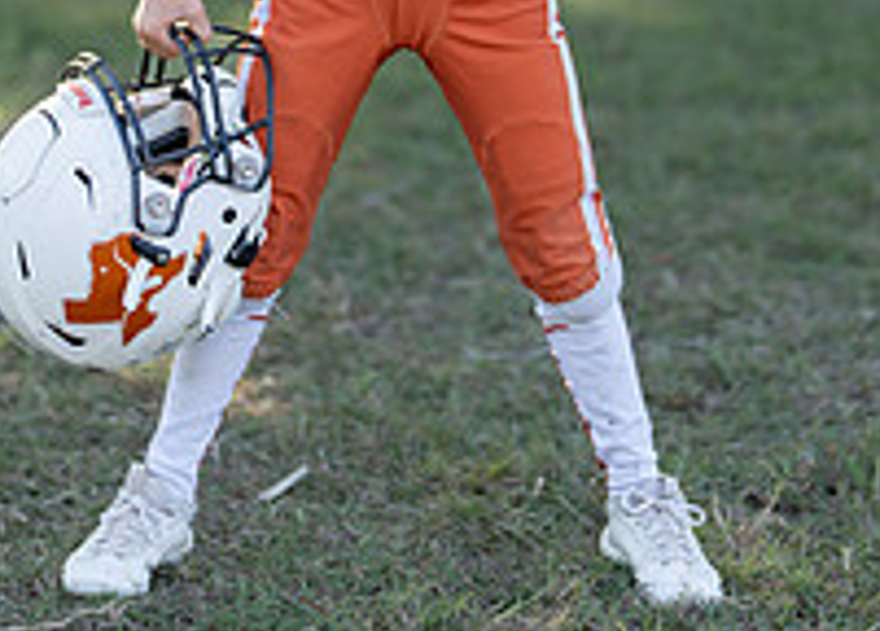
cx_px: 477
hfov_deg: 13.3
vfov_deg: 9.4
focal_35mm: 151
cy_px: -114
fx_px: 3778
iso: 100
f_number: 1.2
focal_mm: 50
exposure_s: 1/1250
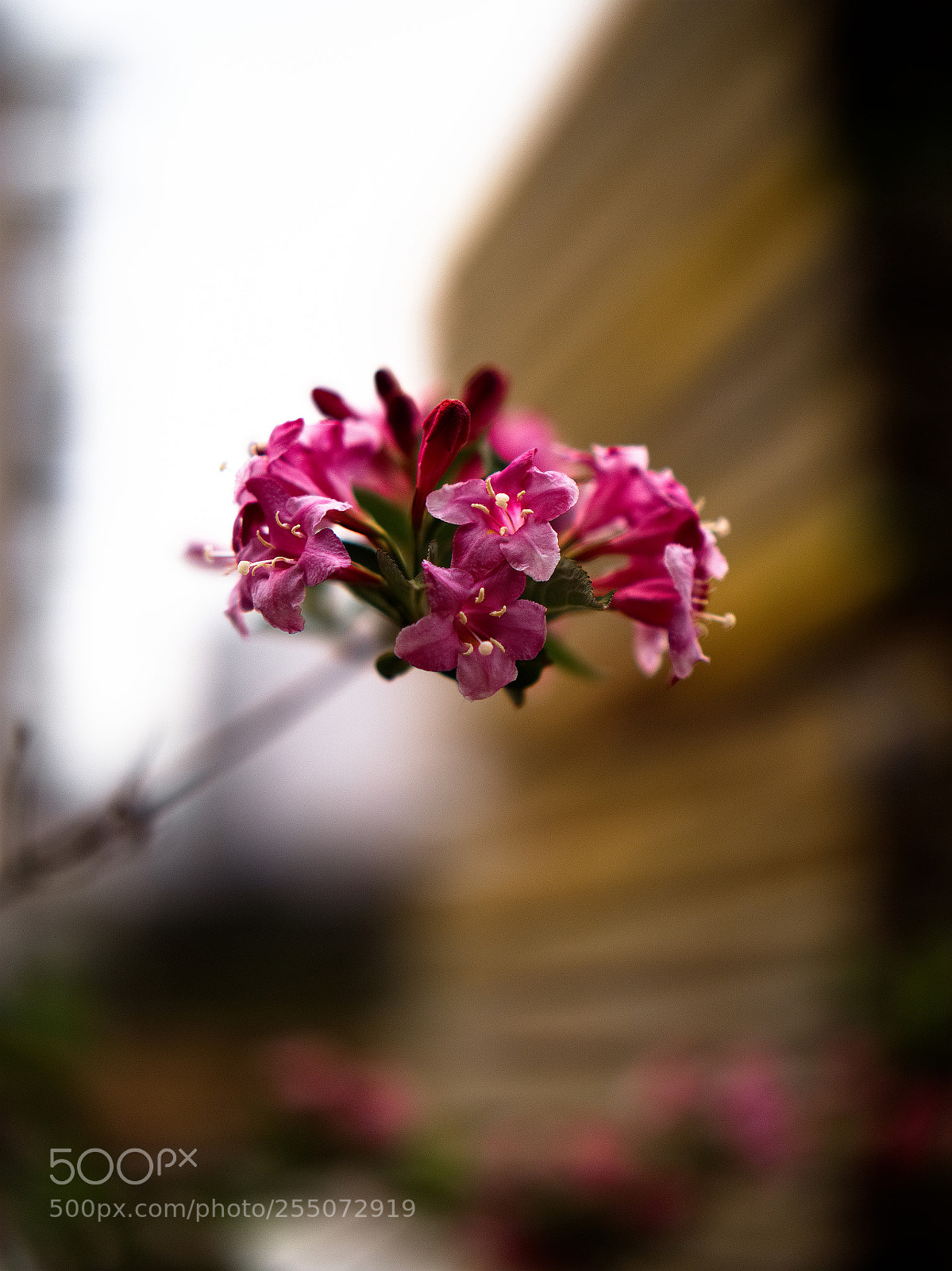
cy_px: 636
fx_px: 3155
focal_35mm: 86
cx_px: 476
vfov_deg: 22.8
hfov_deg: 17.2
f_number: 1.2
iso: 100
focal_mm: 43
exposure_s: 1/1600
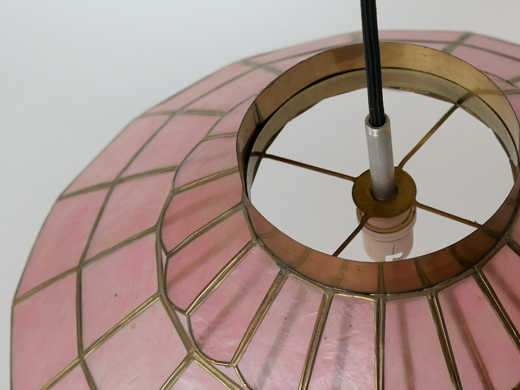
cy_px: 414
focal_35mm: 100
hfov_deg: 19.4
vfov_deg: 14.5
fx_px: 1503
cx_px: 411
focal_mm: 20
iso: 200
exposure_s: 1/250
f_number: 2.5
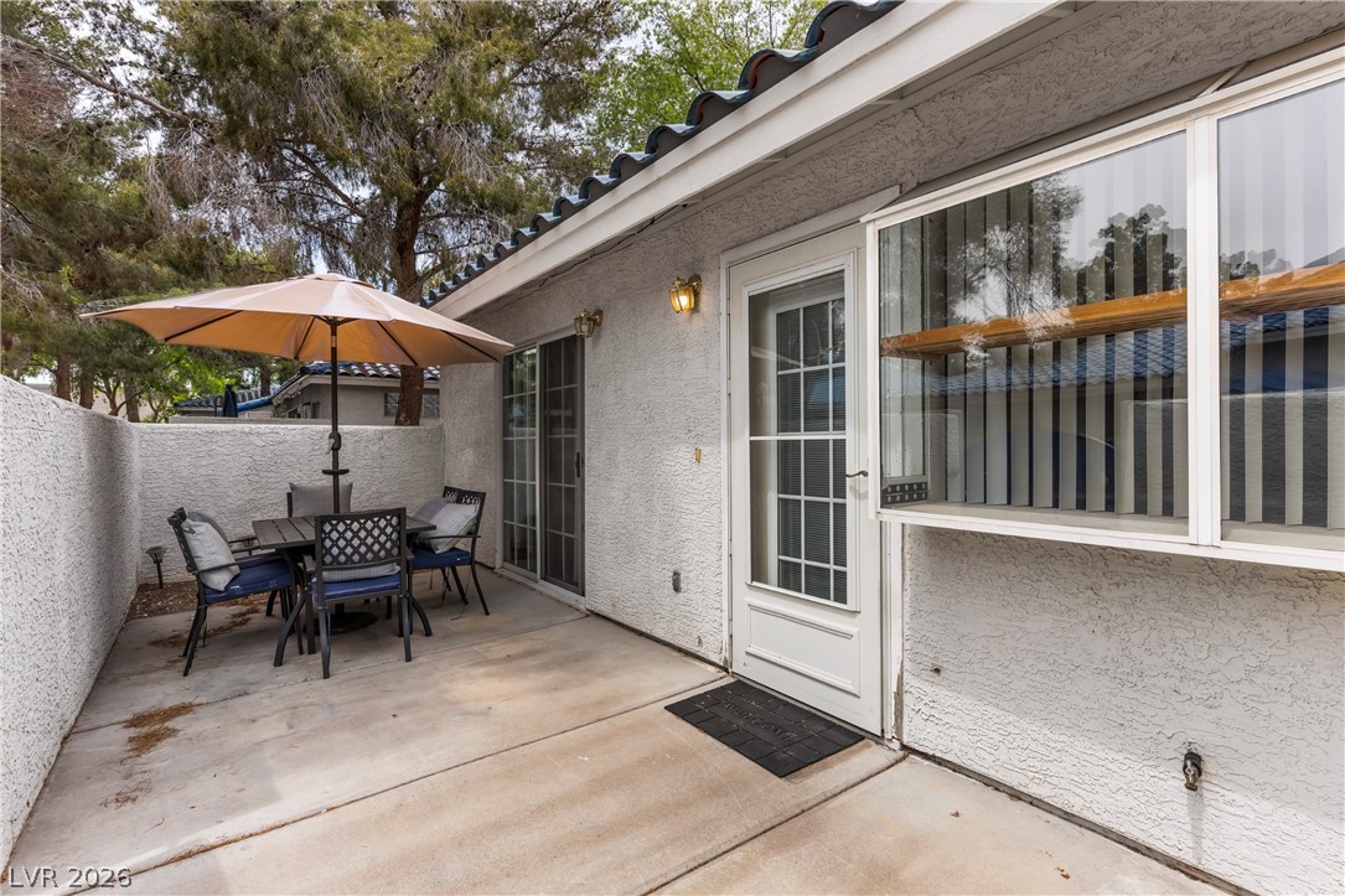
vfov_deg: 70.4
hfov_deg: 93.3
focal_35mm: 17
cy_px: 448
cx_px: 672
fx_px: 635
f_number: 8
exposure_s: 1/8000
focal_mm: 17
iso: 400
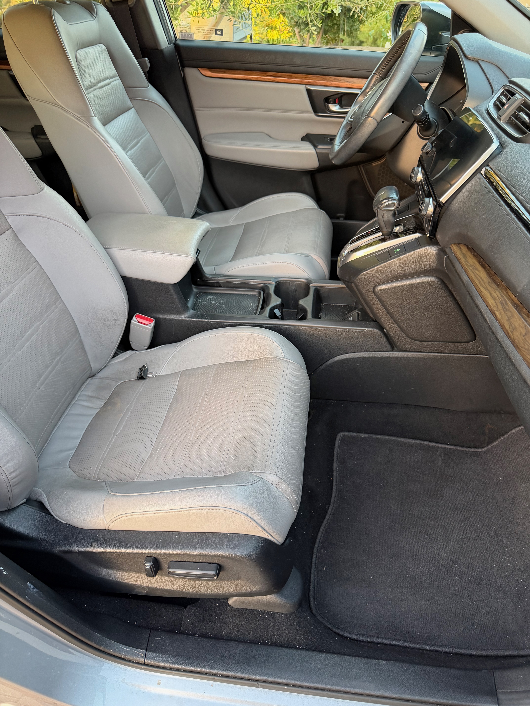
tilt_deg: -37.8
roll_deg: -0.1
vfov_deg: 71.6
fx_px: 490
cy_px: 353
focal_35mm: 24
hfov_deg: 56.8
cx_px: 265
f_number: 1.78
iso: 200
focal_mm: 6.76
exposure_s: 1/72
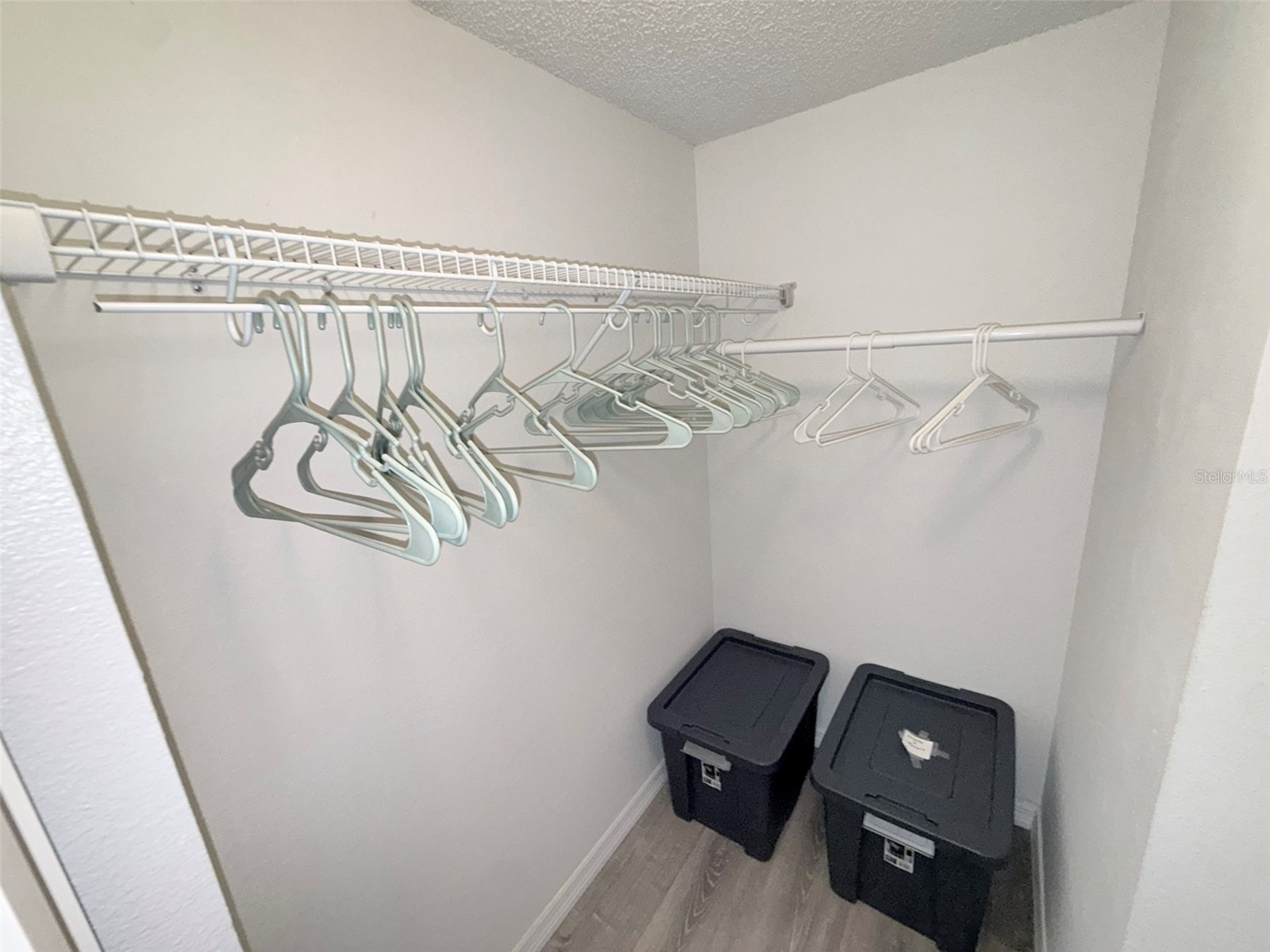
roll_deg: +4.5
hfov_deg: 102.1
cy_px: 476
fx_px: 514
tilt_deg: -14.0
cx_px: 635
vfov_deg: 85.7
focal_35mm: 14
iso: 320
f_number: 2.2
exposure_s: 1/60
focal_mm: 2.22
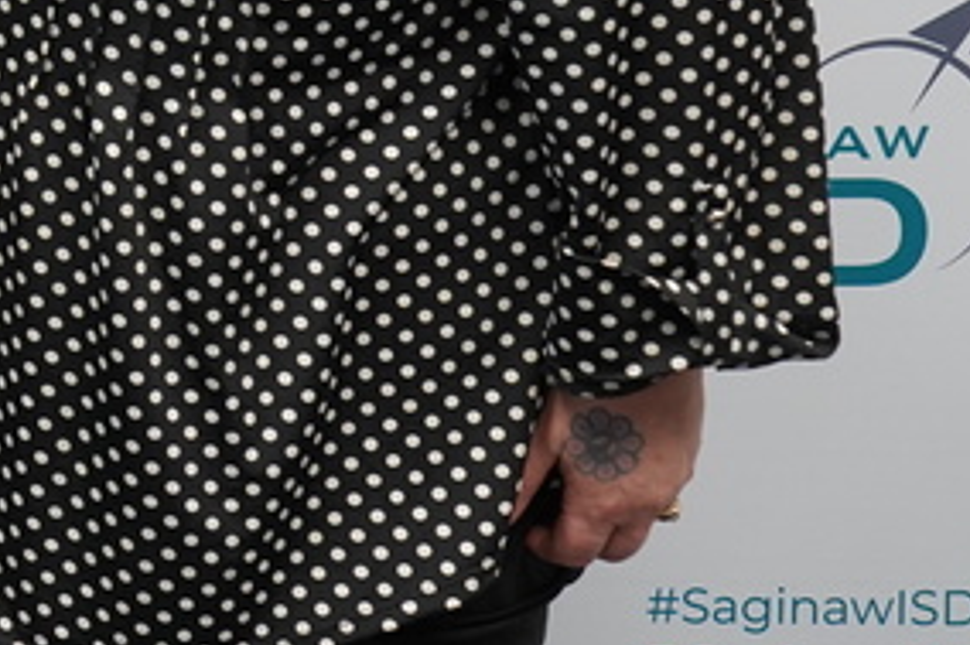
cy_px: -387
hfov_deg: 17.2
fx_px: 2720
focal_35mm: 101
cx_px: -687
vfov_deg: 12.7
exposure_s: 1/160
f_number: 4
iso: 2000
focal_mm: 28
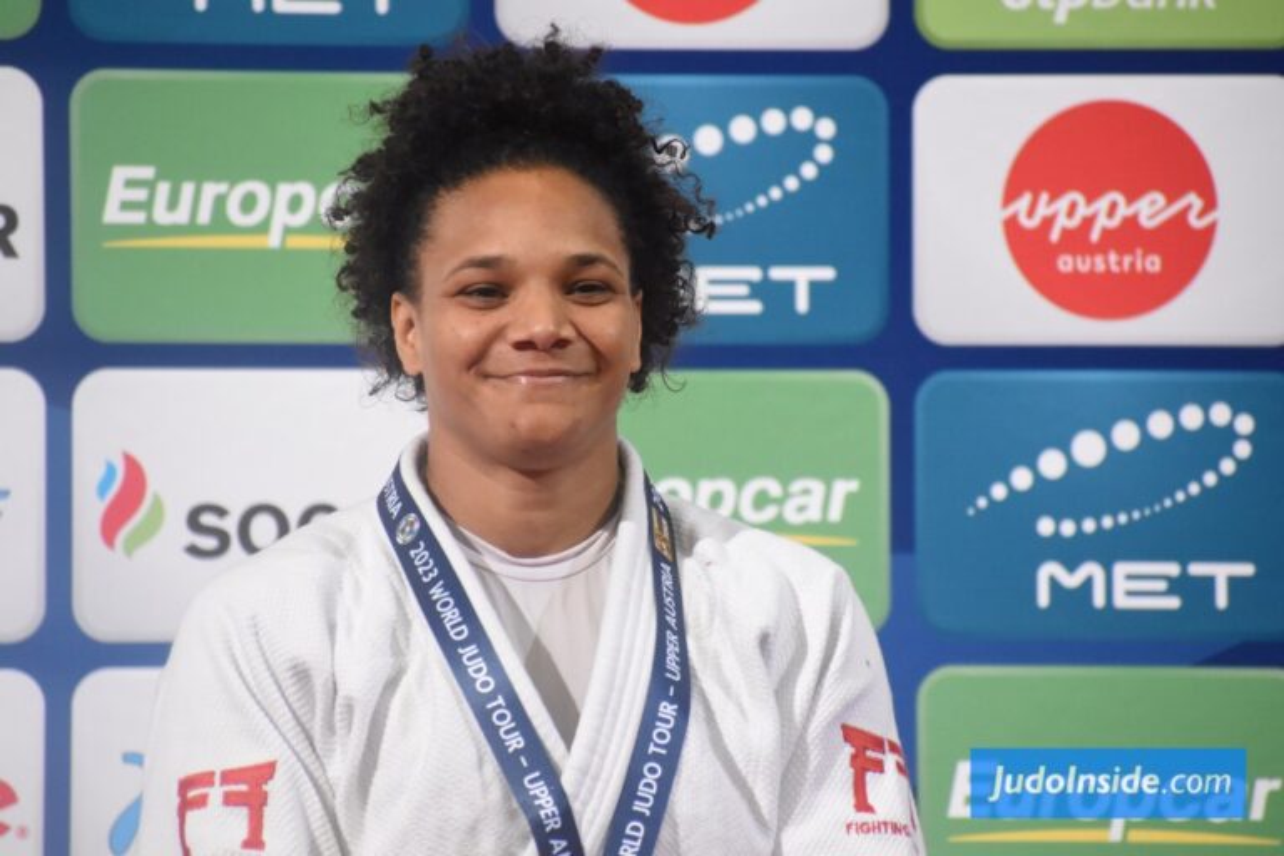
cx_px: 642
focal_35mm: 390
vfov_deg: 3.5
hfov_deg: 5.3
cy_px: 428
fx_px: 13909
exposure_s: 1/800
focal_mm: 260
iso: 3200
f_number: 6
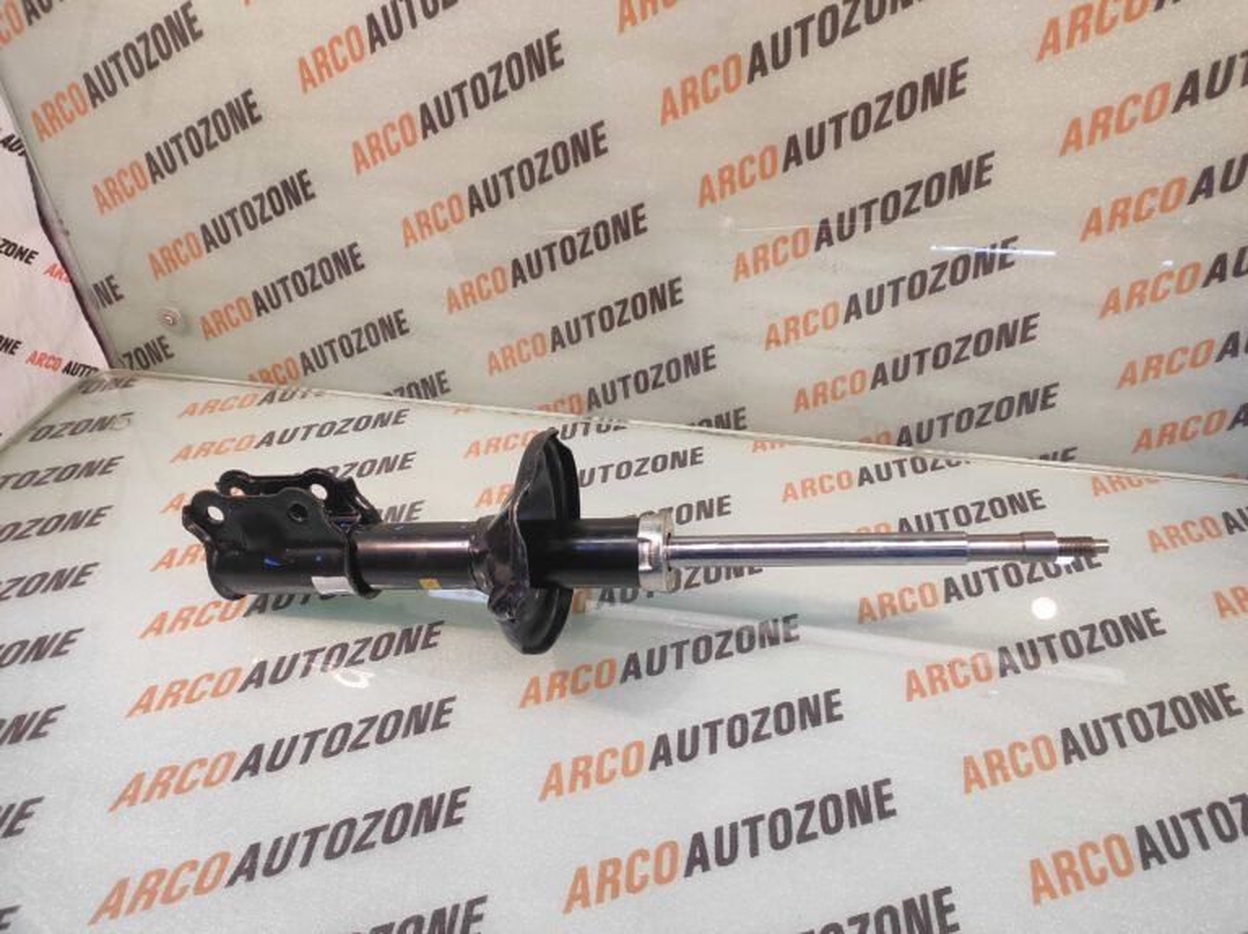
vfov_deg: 74.7
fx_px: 613
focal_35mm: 17
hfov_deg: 91.1
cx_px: 624
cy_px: 467
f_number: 1.79
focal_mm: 4.74
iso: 201
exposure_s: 1/33
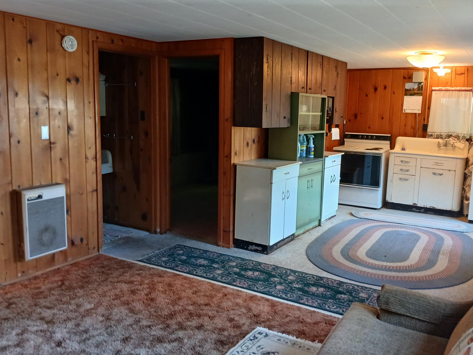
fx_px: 424
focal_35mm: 31
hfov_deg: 58.2
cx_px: 267
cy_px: 162
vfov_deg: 45.4
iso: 320
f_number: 1.8
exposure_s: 1/60
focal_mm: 3.98
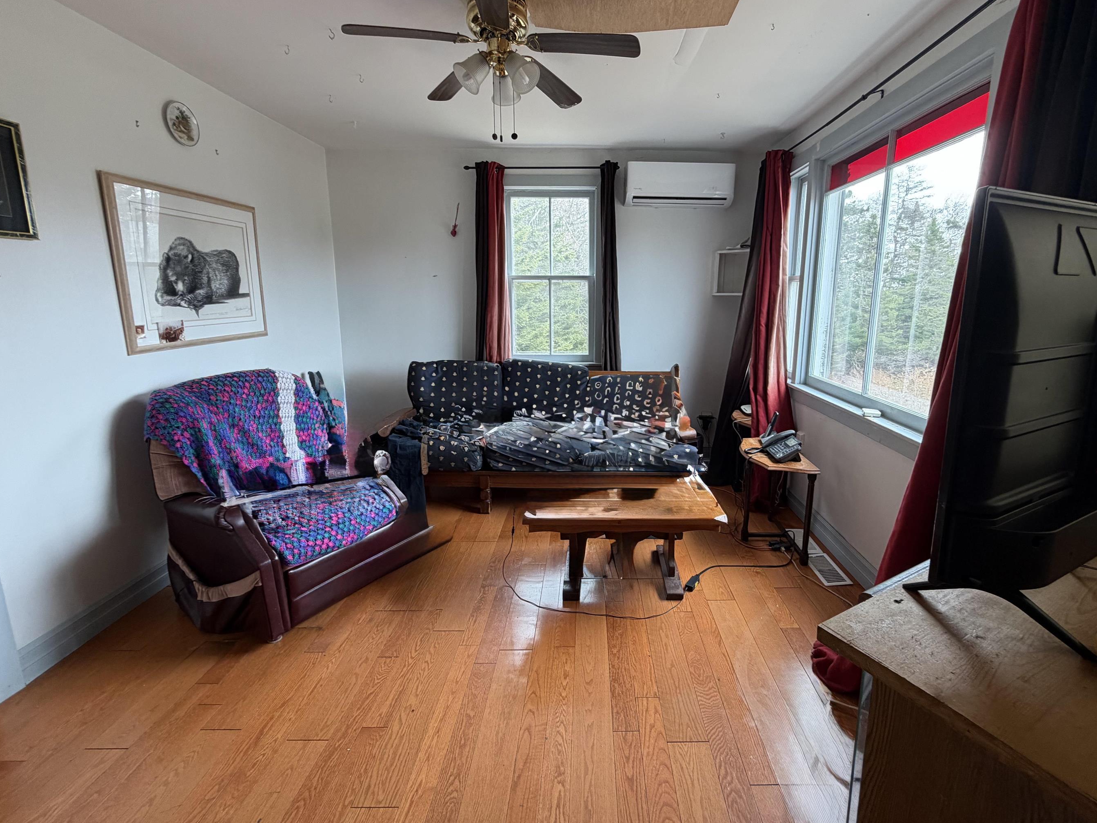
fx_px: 507
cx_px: 595
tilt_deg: -10.4
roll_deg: -0.6
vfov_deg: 78.0
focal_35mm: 16
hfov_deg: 94.3
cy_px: 389
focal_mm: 2.22
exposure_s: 1/120
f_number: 2.2
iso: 125
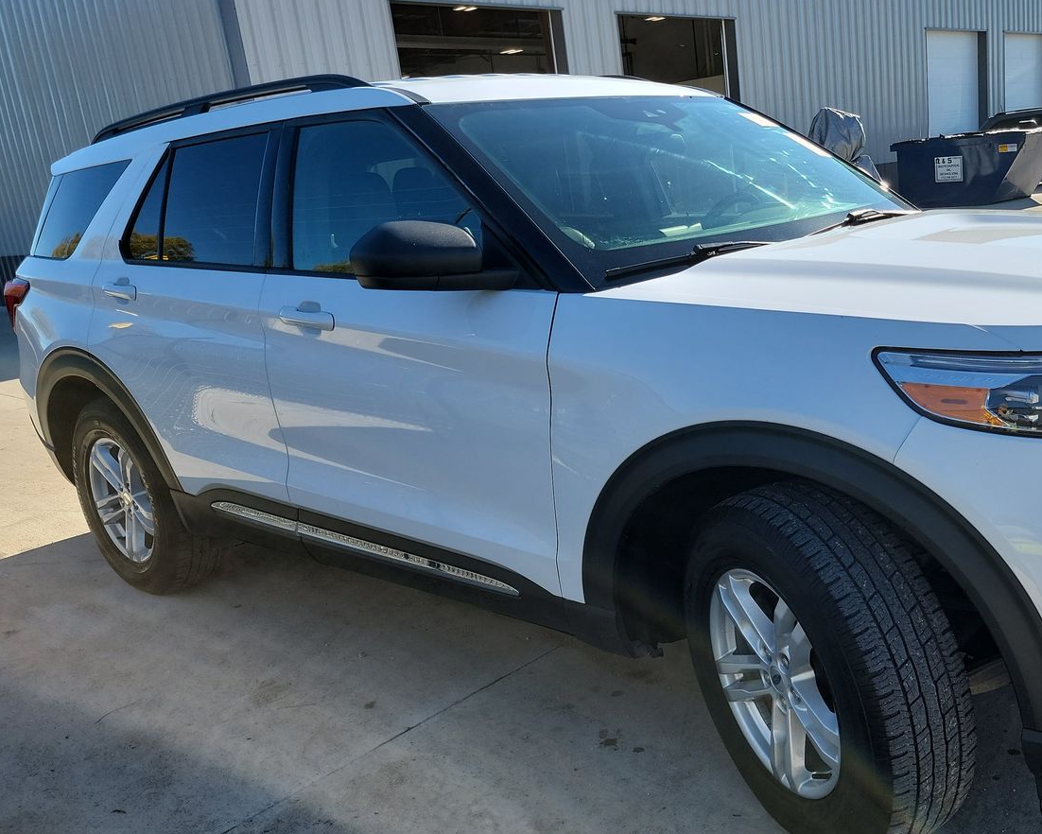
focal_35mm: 34
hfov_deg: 51.9
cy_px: 443
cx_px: 690
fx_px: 1049
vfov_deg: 43.3
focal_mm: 6.7
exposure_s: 1/536
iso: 50
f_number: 1.8
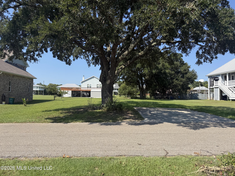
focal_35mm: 24
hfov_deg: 71.6
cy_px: 88
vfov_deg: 56.8
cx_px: 118
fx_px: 163
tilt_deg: +2.6
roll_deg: -0.8
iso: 80
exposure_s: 1/3425
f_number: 1.78
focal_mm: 6.76
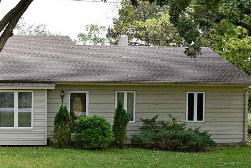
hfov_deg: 28.3
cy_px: 114
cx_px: 35
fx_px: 481
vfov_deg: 19.7
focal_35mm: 69
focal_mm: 25
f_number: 7.1
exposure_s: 1/200
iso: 100
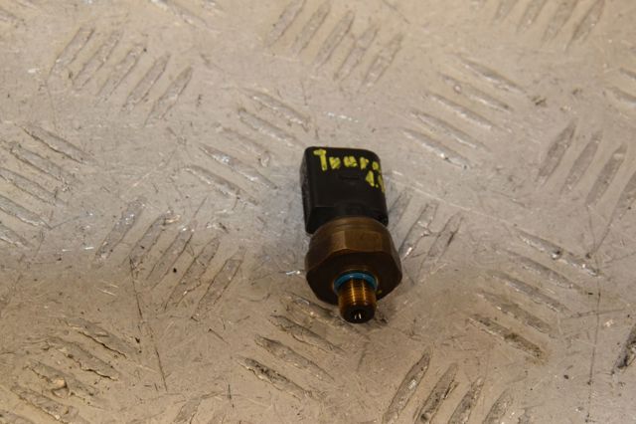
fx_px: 1986
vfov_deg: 12.2
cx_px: 318
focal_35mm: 112
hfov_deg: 18.2
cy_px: 212
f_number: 9
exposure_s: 1/200
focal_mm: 75
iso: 1600
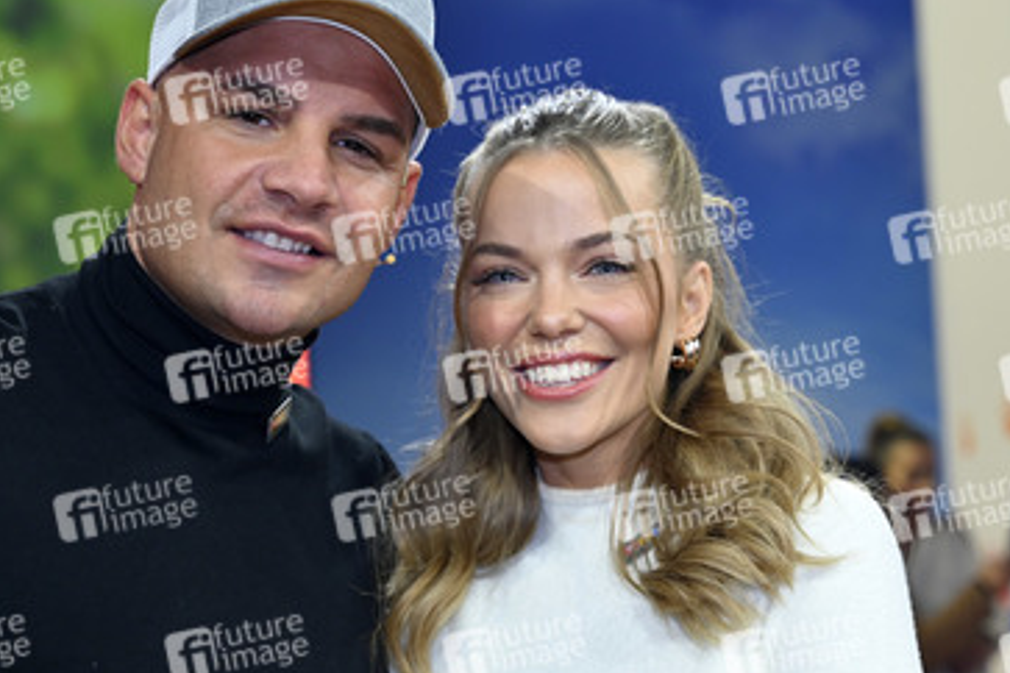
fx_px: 2160
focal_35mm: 77
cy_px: 300
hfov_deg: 26.3
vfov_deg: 17.7
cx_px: 441
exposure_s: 1/200
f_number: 4
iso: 1000
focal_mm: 62
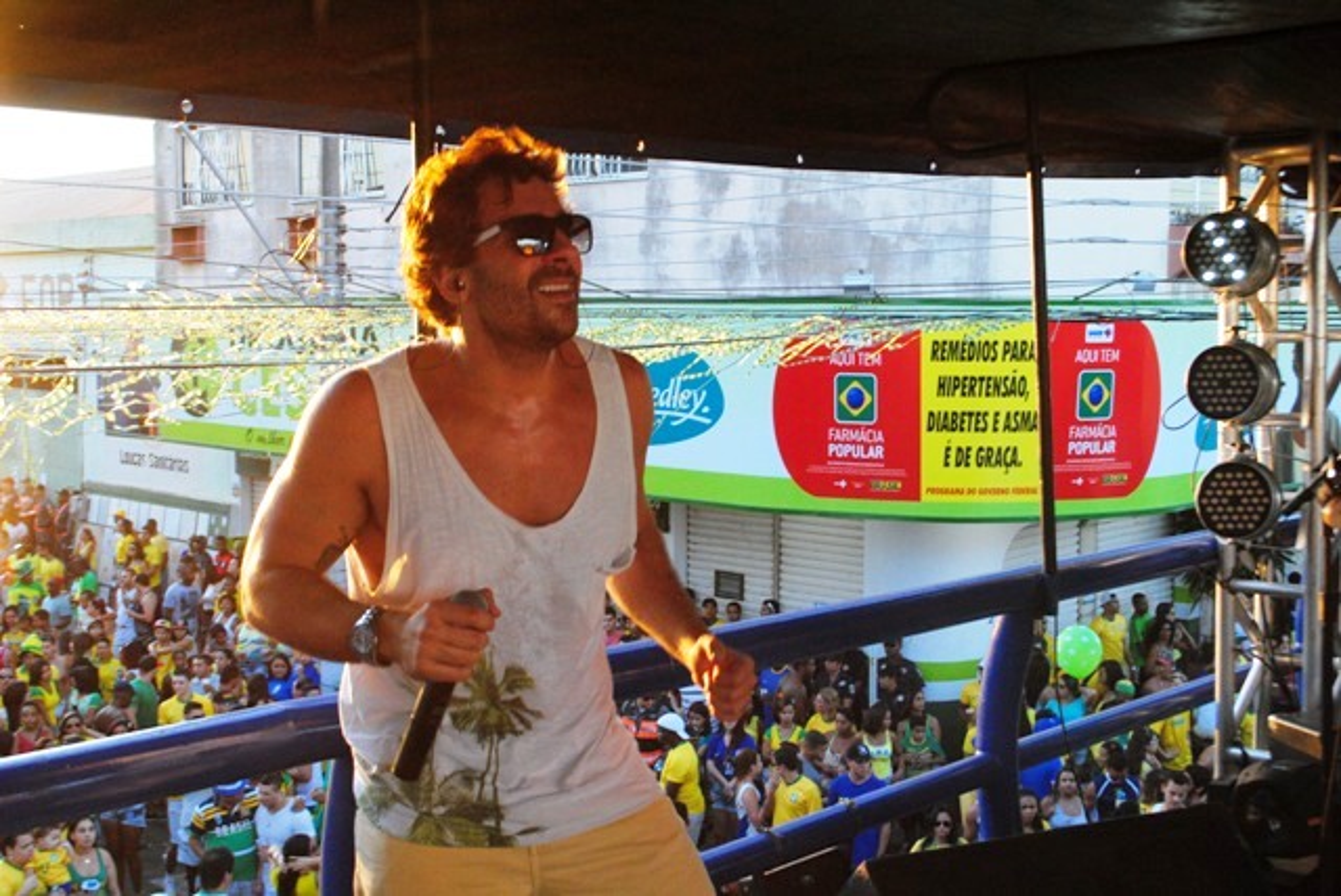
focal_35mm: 44
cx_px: 670
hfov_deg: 44.9
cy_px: 448
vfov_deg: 30.9
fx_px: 1622
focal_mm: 29
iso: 800
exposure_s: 1/80
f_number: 7.1
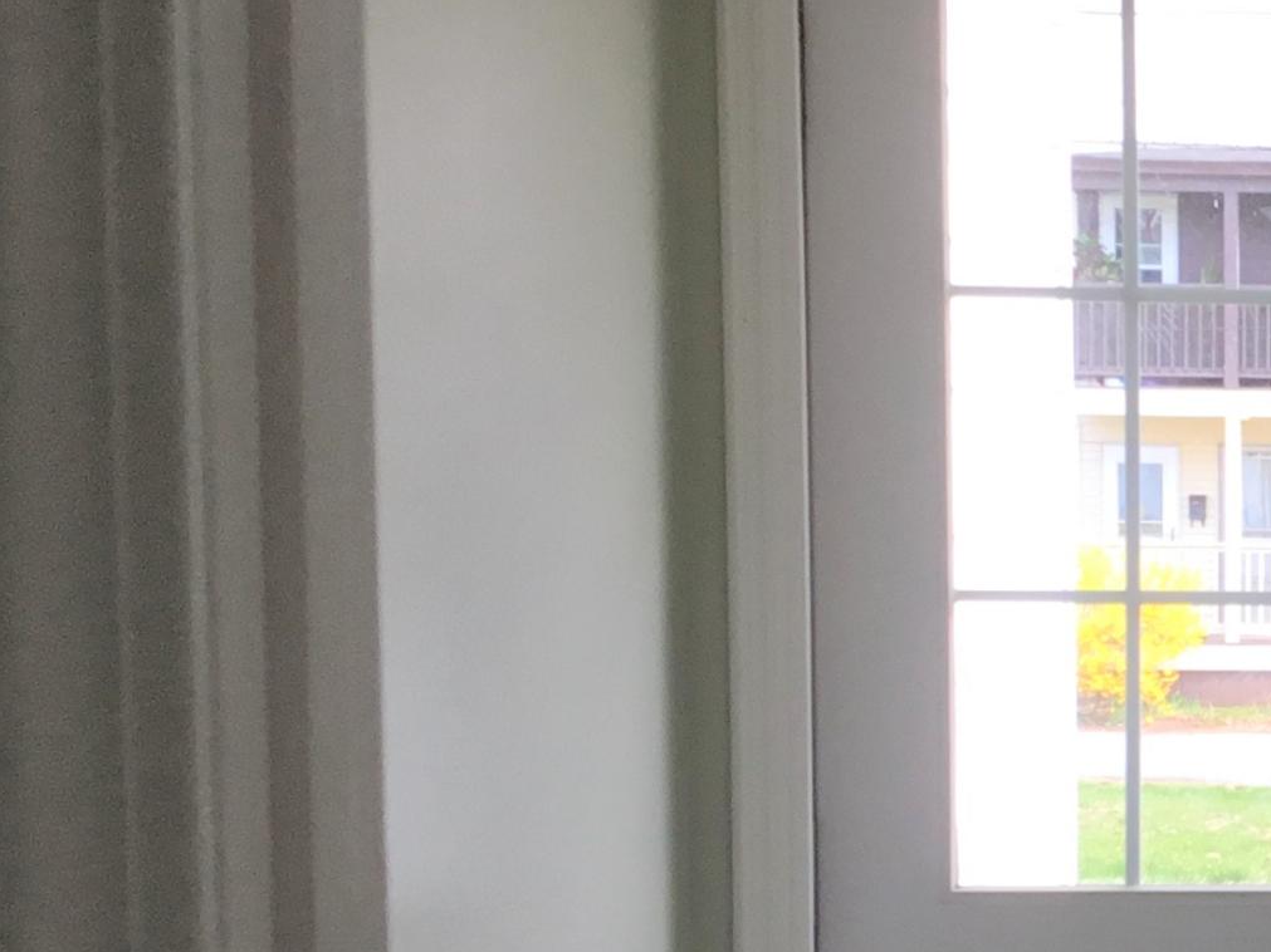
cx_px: 1804
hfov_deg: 19.1
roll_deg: +1.1
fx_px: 3378
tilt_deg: -5.1
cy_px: 708
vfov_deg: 16.0
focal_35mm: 92
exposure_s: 1/120
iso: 32
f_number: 2.4
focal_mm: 3.3
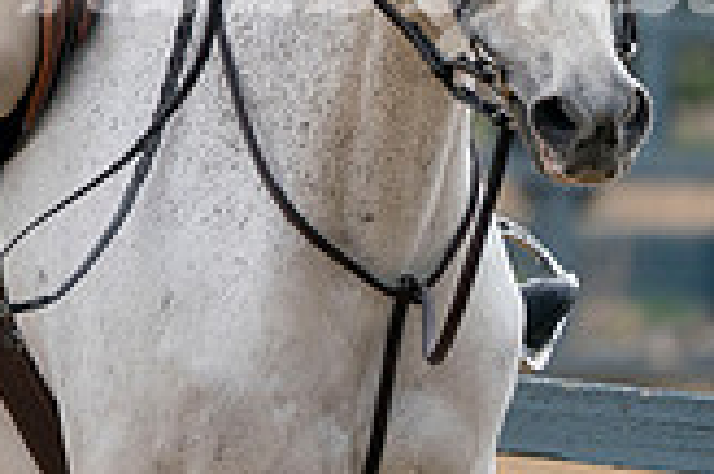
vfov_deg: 1.0
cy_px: -280
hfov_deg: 1.5
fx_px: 28115
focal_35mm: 1419
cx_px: -196
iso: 250
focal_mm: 400
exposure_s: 1/500
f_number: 5.6
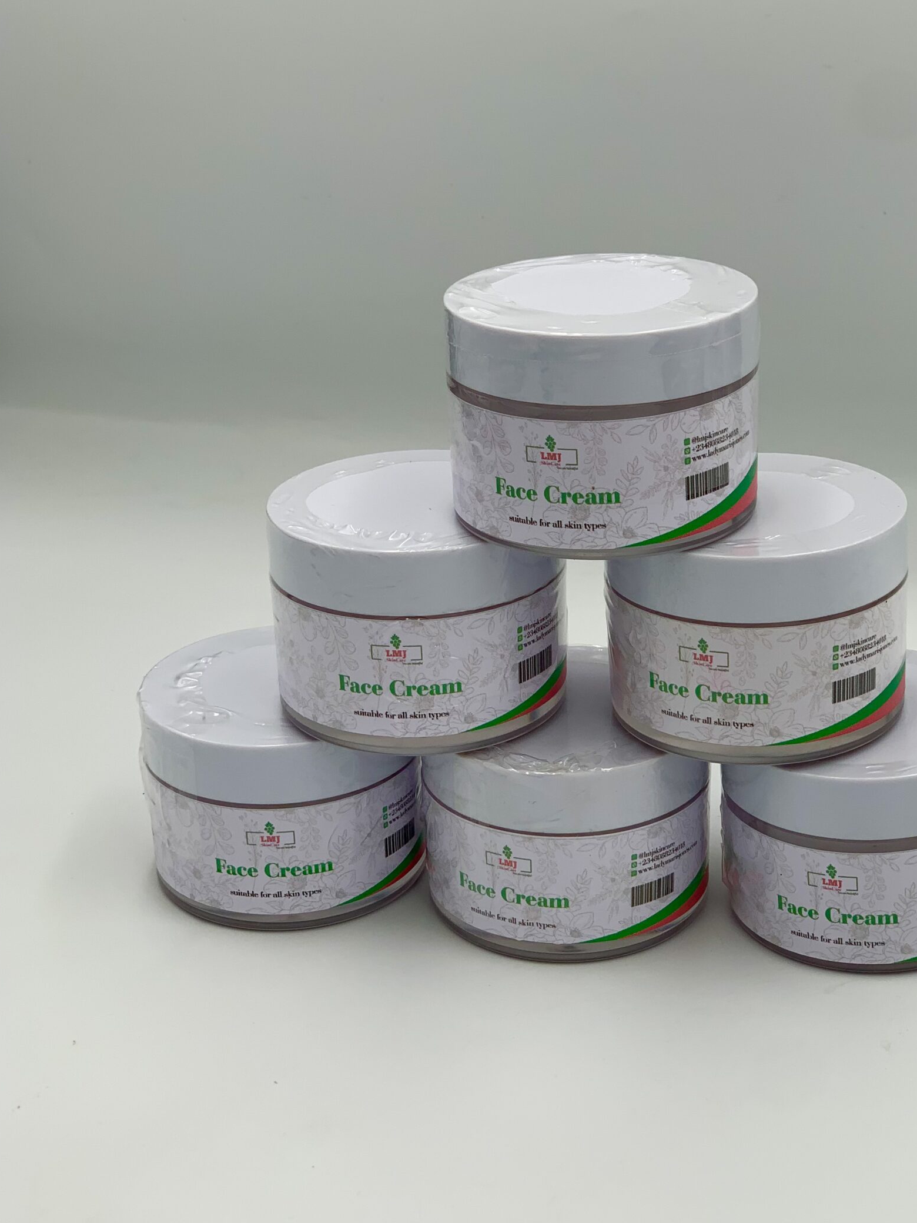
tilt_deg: -23.4
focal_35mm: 64
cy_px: 564
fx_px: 2261
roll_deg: +1.5
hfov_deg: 22.9
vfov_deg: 30.3
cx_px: 518
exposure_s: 1/207
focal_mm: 6
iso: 16
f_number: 2.4
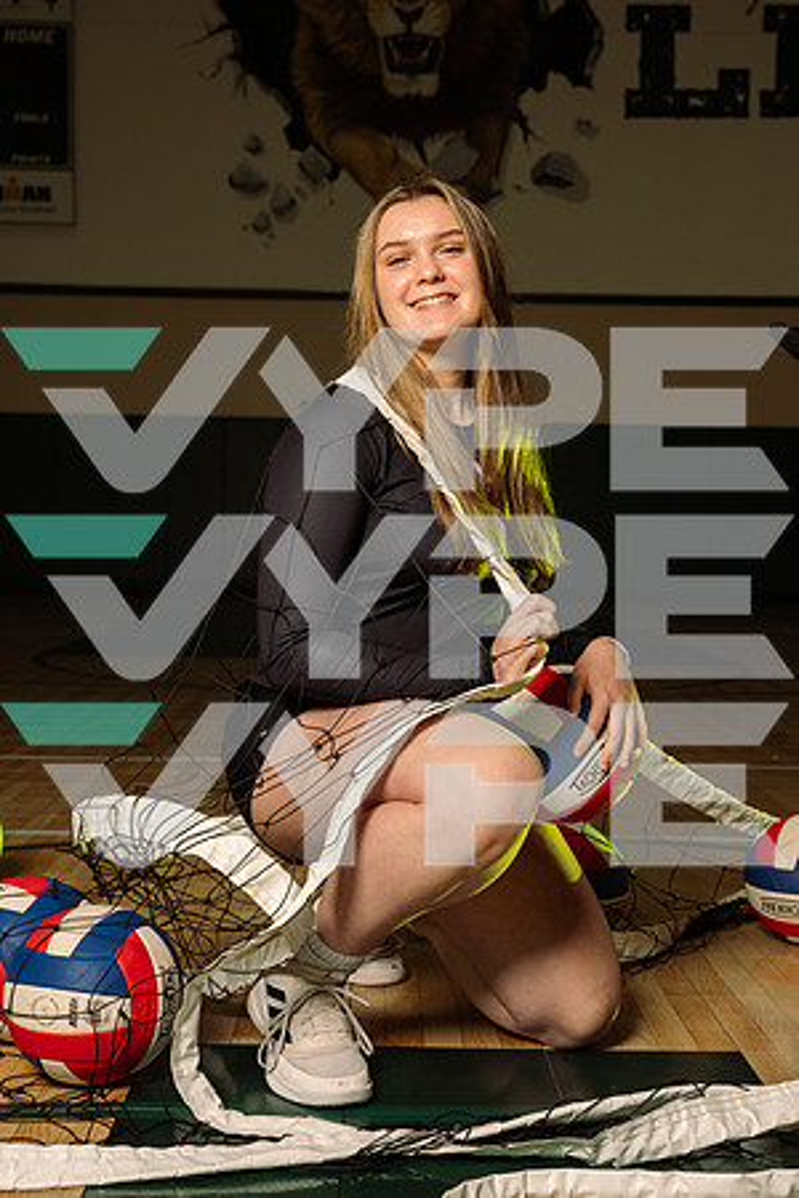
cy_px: 599
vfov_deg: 38.9
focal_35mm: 51
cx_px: 400
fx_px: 1698
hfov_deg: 26.5
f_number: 7.1
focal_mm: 51
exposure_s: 1/250
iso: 250
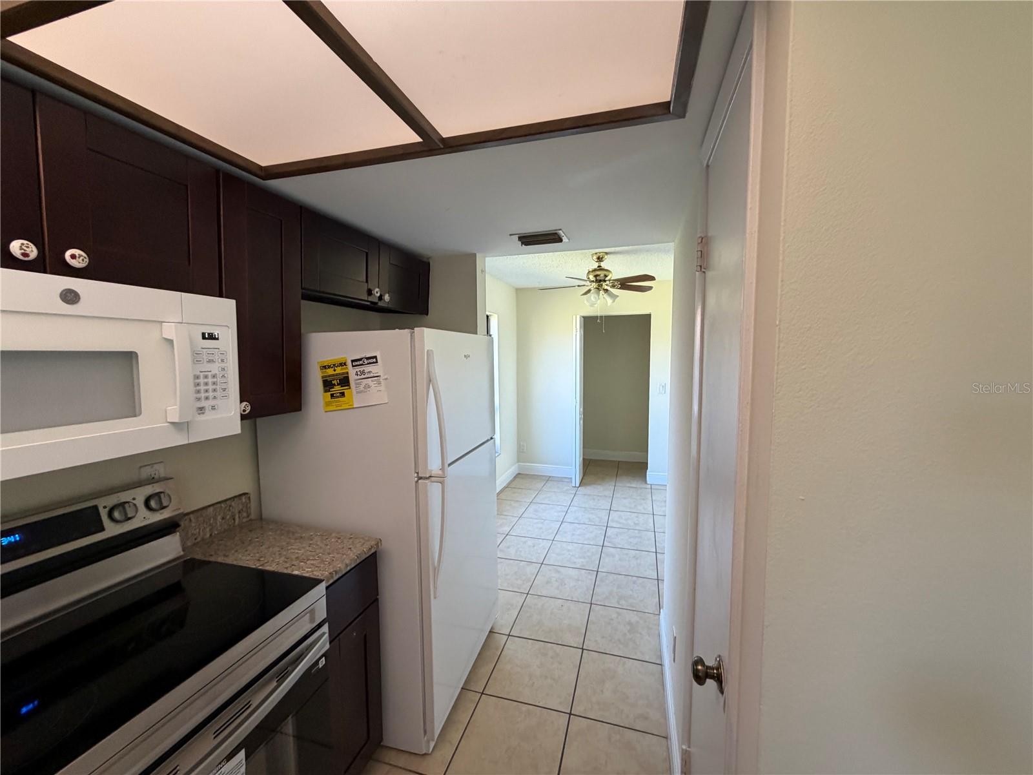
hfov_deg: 102.1
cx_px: 516
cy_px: 388
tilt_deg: -5.3
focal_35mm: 14
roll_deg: +0.2
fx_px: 418
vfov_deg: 85.7
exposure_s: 1/120
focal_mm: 2.22
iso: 320
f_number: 2.2
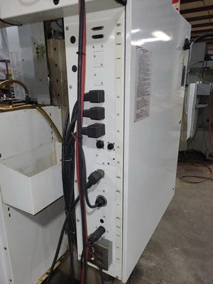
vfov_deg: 67.3
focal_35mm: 26
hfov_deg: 53.1
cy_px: 142
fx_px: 213
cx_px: 106
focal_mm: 5.4
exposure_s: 1/40
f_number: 1.8
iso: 125
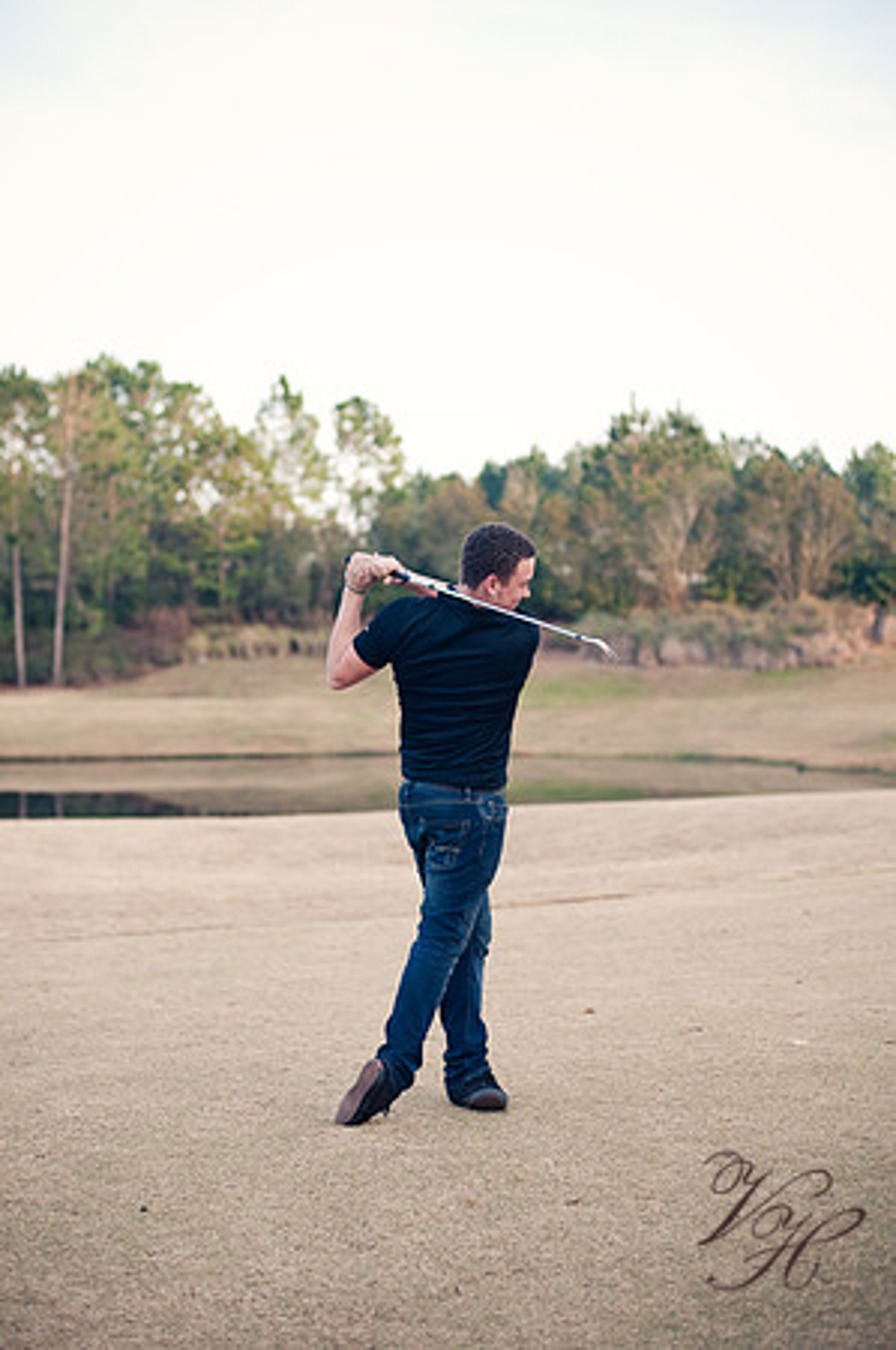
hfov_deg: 26.9
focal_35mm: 50
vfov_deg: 39.6
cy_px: 675
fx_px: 1871
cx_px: 448
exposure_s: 1/500
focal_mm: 50
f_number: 2.2
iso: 200
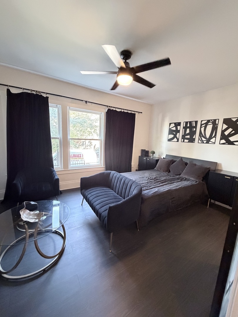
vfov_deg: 102.1
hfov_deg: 85.7
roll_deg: -2.9
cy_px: 158
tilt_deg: -8.8
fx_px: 128
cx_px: 119
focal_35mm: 14
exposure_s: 1/60
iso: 1000
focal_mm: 2.22
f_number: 2.2
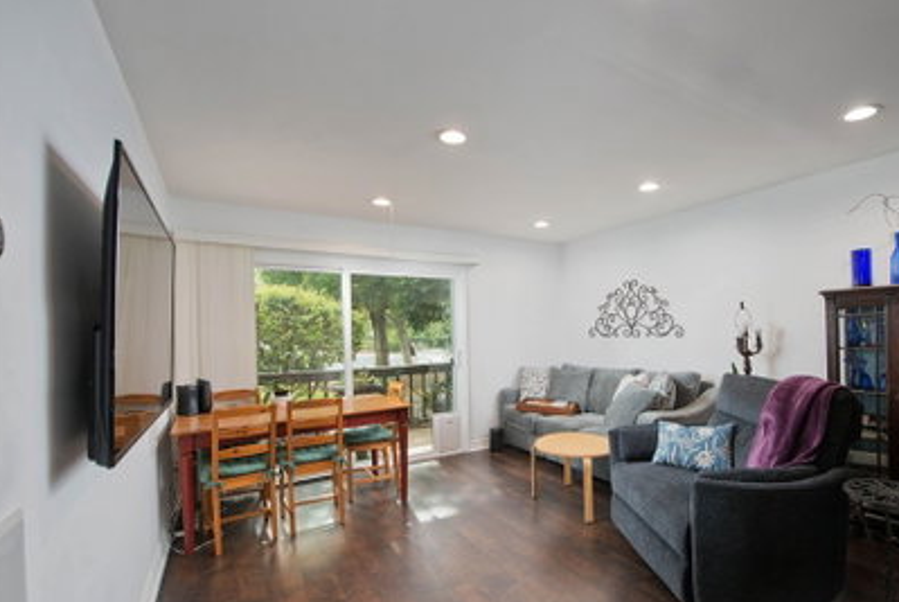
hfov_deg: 89.2
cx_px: 524
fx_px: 450
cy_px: 320
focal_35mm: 18
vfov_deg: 67.5
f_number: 5.6
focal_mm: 15
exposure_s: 1/100
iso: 400
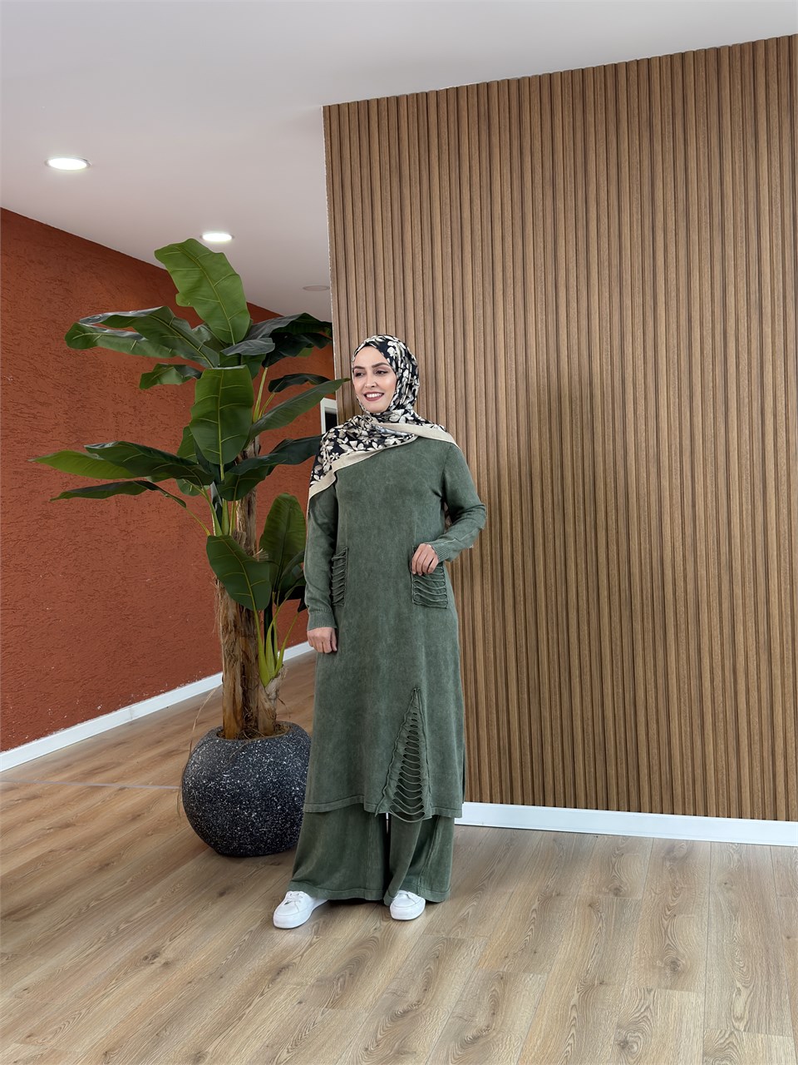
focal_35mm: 35
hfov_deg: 40.7
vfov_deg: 52.6
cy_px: 532
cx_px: 399
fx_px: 1076
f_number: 1.78
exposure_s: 1/151
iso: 160
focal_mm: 6.76
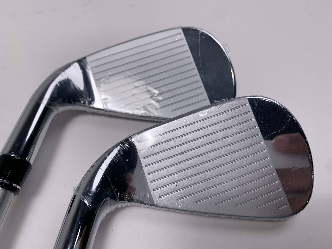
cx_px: 166
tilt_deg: -58.8
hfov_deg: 67.3
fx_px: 249
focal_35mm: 26
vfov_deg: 53.1
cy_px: 124
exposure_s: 1/500
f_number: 1.8
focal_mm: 4.25
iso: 25
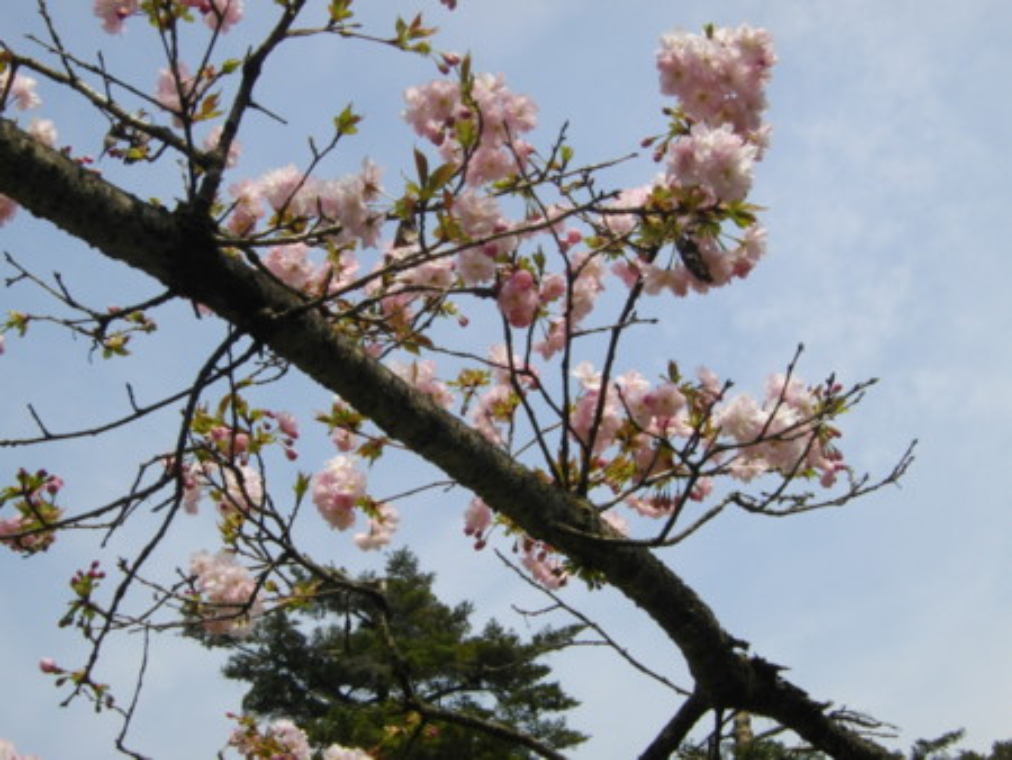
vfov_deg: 23.7
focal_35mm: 62
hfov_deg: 31.2
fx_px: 1814
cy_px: 380
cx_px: 506
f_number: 7.9
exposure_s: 1/250
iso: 100
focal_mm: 11
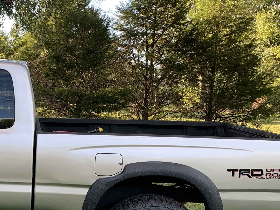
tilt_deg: -7.2
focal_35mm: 61
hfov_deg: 29.4
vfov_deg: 23.6
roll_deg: -1.0
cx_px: -5
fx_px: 493
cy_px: 173
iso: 25
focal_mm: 4.25
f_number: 1.8
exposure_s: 1/122
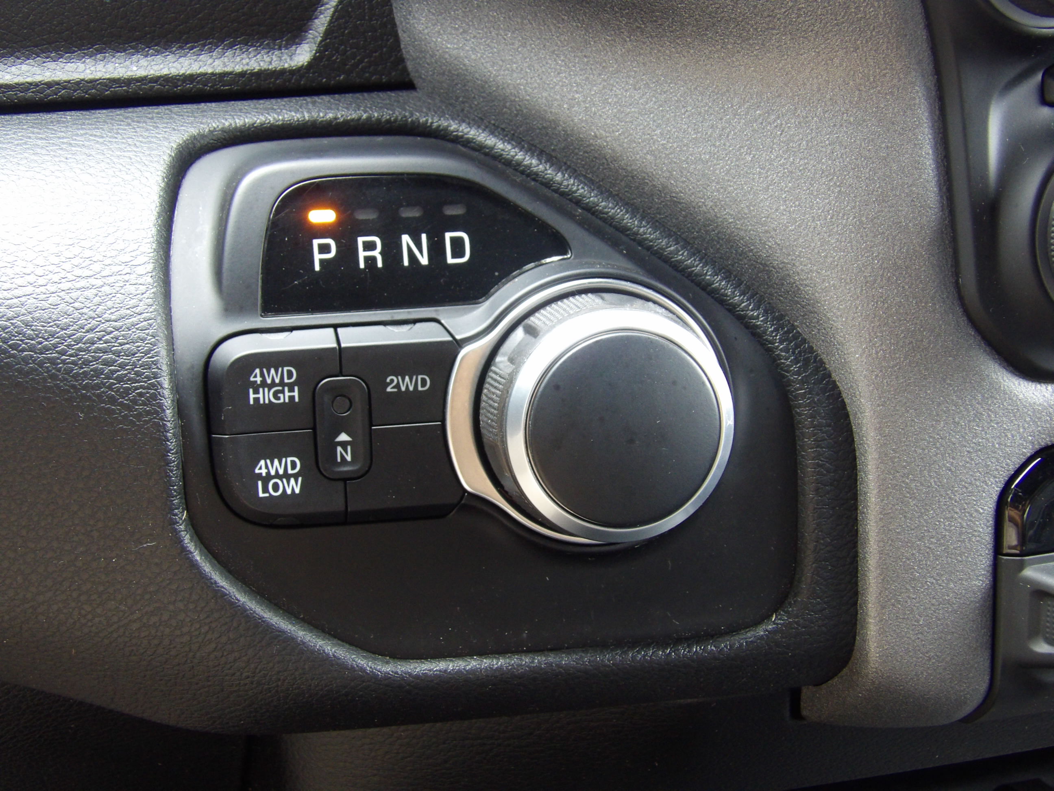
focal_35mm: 62
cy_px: 396
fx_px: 1888
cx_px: 527
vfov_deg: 23.7
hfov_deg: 31.2
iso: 383
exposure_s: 1/20
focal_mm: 11.1
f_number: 4
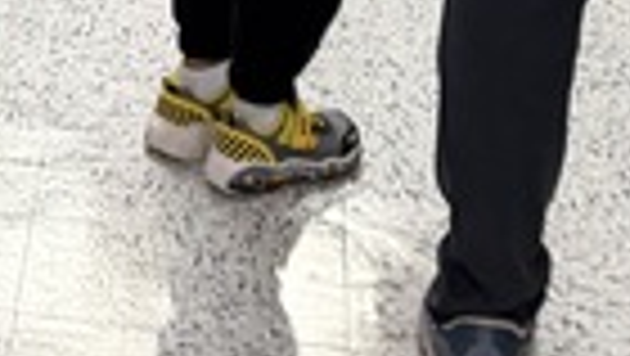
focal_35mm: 191
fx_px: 3193
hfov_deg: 11.1
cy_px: -753
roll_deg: -2.4
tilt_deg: -11.4
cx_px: -99
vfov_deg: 5.9
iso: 200
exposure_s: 1/60
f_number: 1.78
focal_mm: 6.76
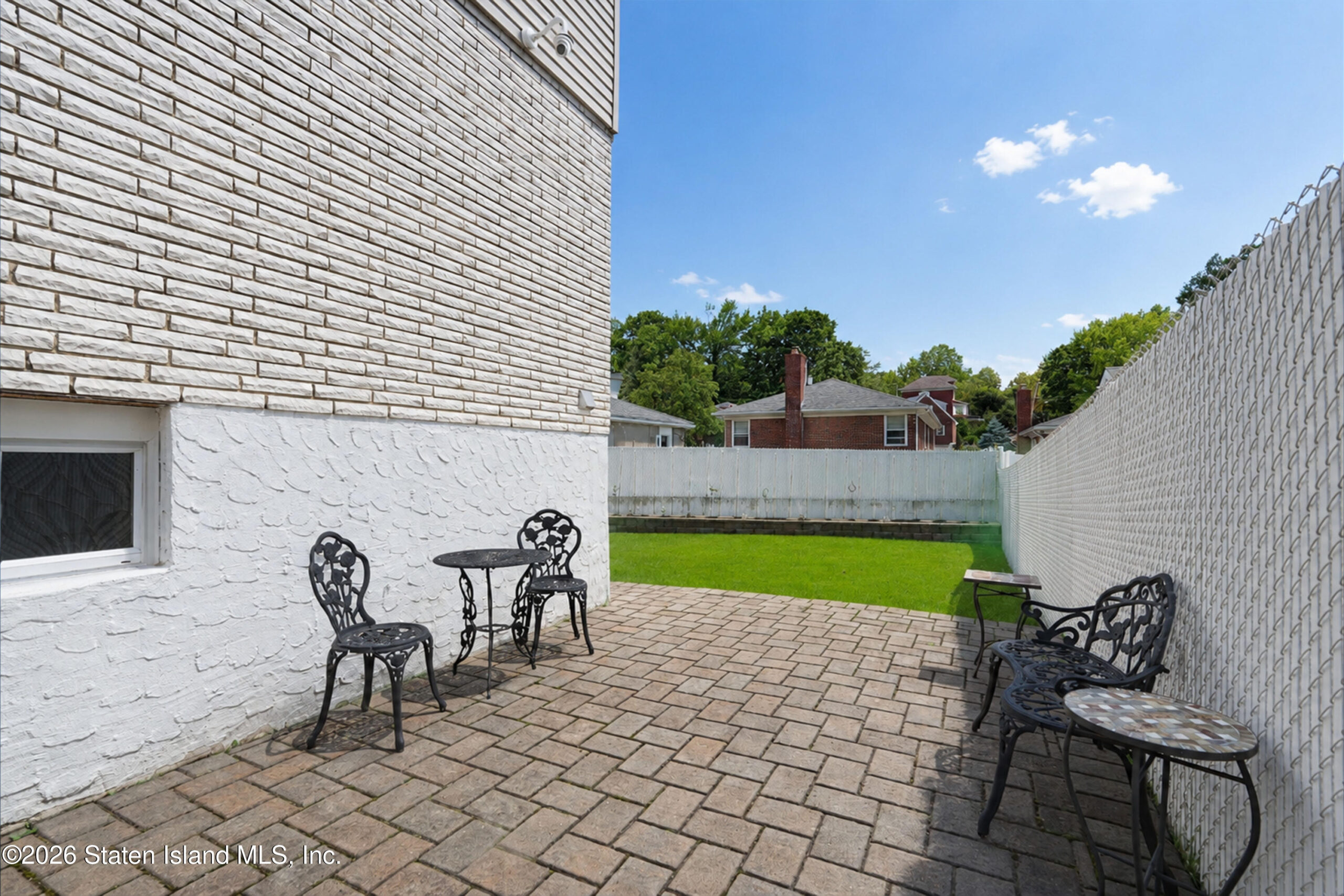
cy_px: 448
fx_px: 597
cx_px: 672
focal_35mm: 16
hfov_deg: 96.7
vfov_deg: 73.8
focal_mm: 16
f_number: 6.3
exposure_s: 1/80
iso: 64
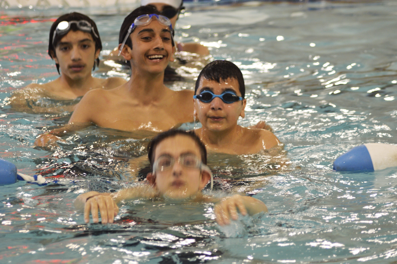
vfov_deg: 5.5
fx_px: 2727
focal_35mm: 248
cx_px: 198
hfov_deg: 8.3
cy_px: 132
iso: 400
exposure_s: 1/50
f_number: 4.5
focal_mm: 165
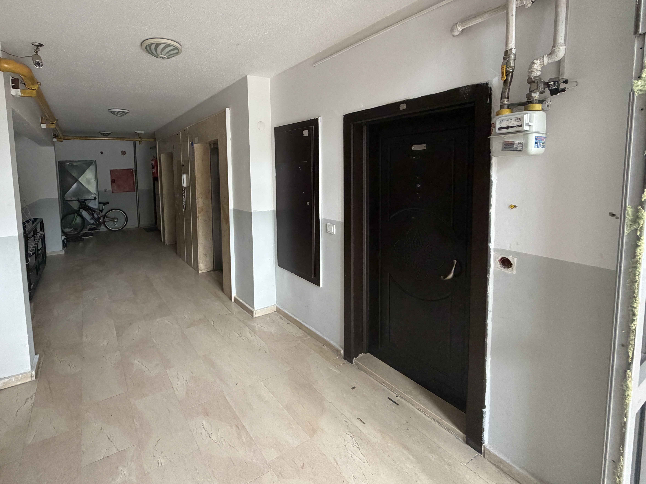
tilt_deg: -4.8
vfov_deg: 74.0
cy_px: 196
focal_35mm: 17
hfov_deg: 89.9
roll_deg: +1.3
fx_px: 317
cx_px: 260
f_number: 2.2
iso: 320
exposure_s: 1/101
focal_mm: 2.22
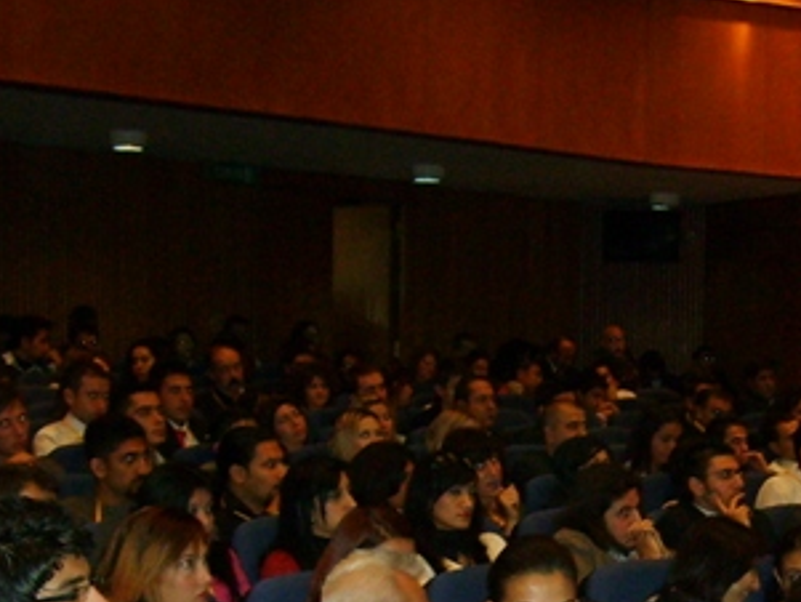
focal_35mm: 93
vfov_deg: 15.4
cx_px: 673
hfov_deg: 20.8
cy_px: 703
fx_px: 2153
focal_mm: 5.8
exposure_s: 1/30
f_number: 2.8
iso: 277
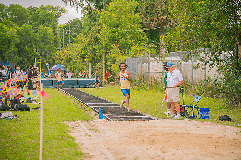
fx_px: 656
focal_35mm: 98
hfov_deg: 20.8
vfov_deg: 13.9
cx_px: 120
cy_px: 80
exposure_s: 1/200
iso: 200
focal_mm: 98
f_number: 4
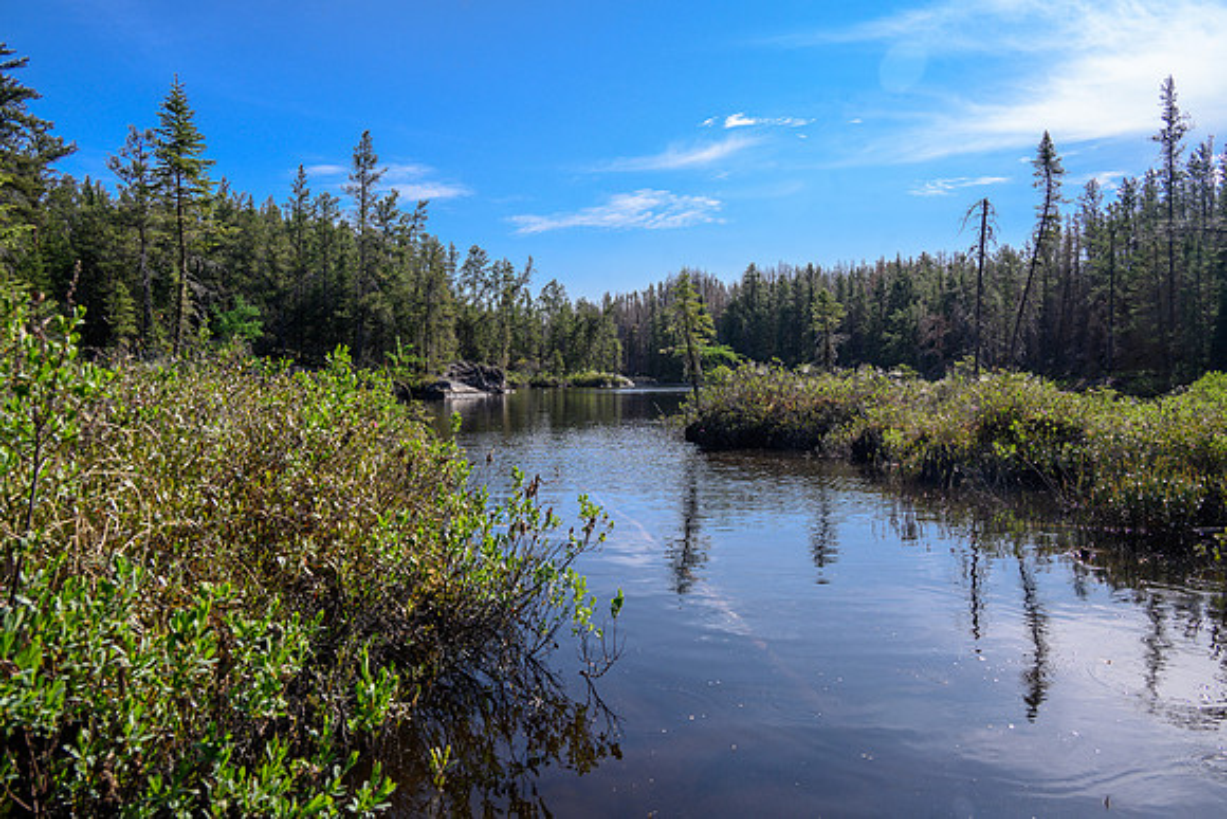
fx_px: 830
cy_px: 410
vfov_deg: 52.5
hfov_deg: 72.9
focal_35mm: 24
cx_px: 614
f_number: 8
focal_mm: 24
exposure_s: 1/125
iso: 100
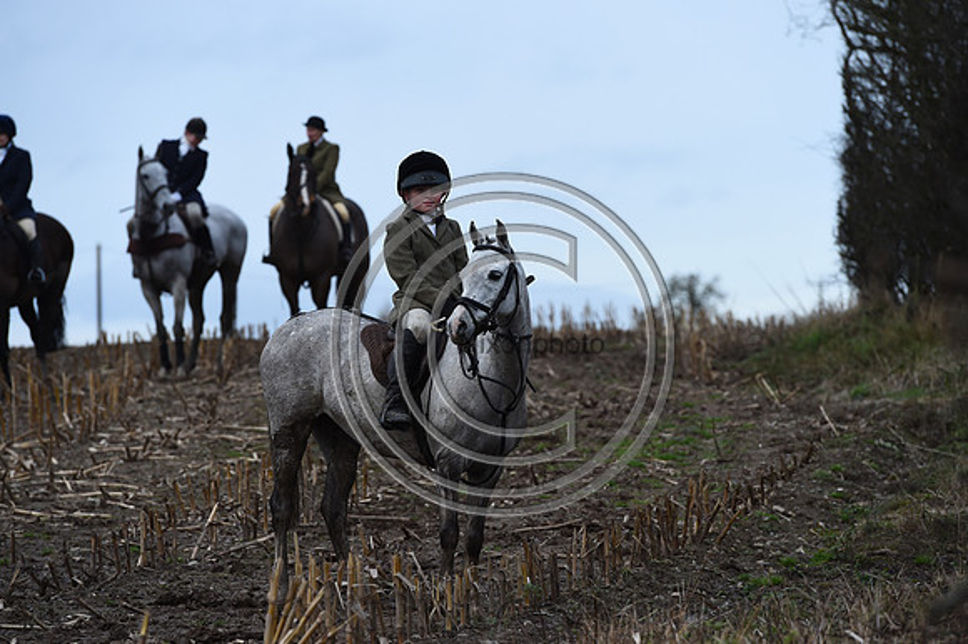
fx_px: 4971
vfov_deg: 7.4
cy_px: 322
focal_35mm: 185
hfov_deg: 11.1
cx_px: 484
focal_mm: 185
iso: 640
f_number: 5.6
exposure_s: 1/1250
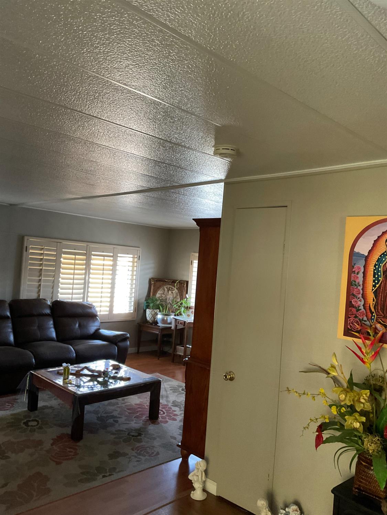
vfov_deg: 61.7
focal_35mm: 29
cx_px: 194
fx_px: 432
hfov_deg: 48.2
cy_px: 258
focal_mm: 3
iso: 250
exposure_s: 1/60
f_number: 1.8
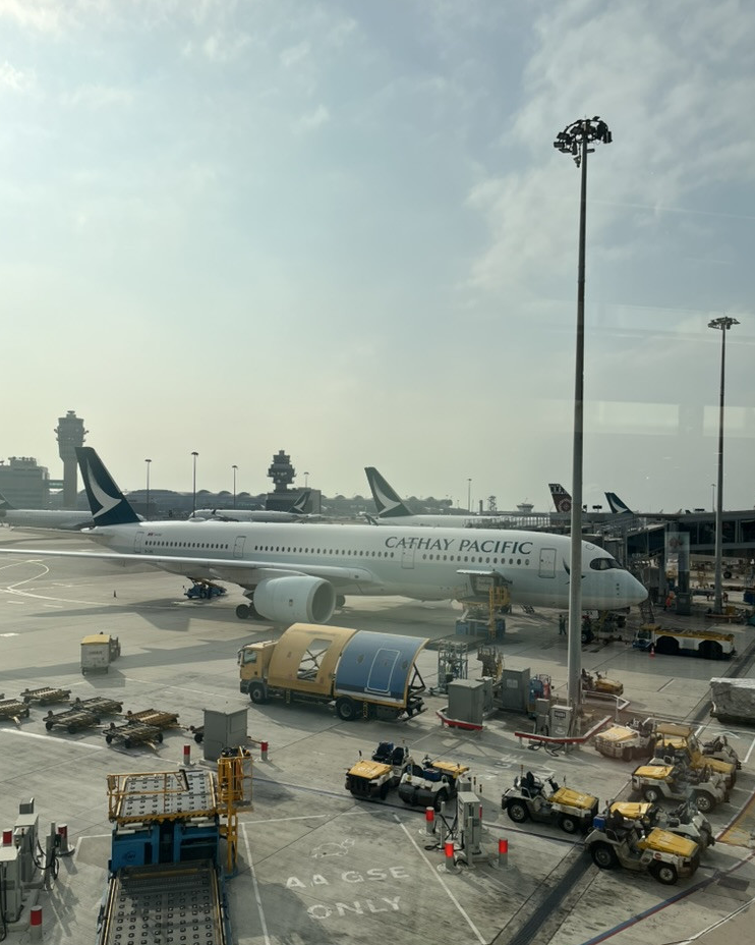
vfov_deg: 62.2
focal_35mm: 28
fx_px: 782
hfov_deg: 51.5
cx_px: 371
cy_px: 504
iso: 50
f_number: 1.6
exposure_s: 1/5076
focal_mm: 5.1
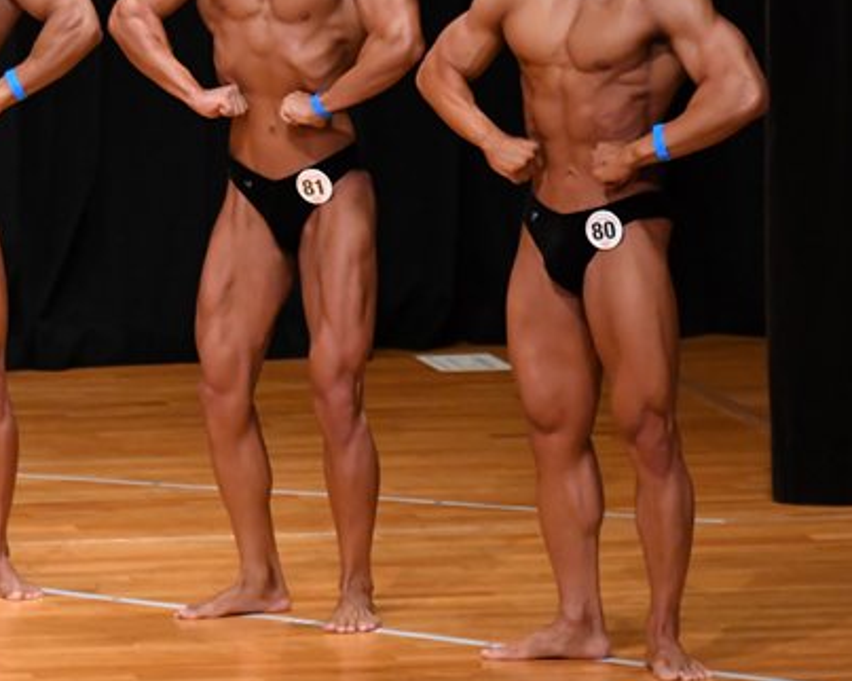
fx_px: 11594
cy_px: 252
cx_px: 136
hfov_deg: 4.2
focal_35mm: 460
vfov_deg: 3.4
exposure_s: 1/400
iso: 4000
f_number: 5.6
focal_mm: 170
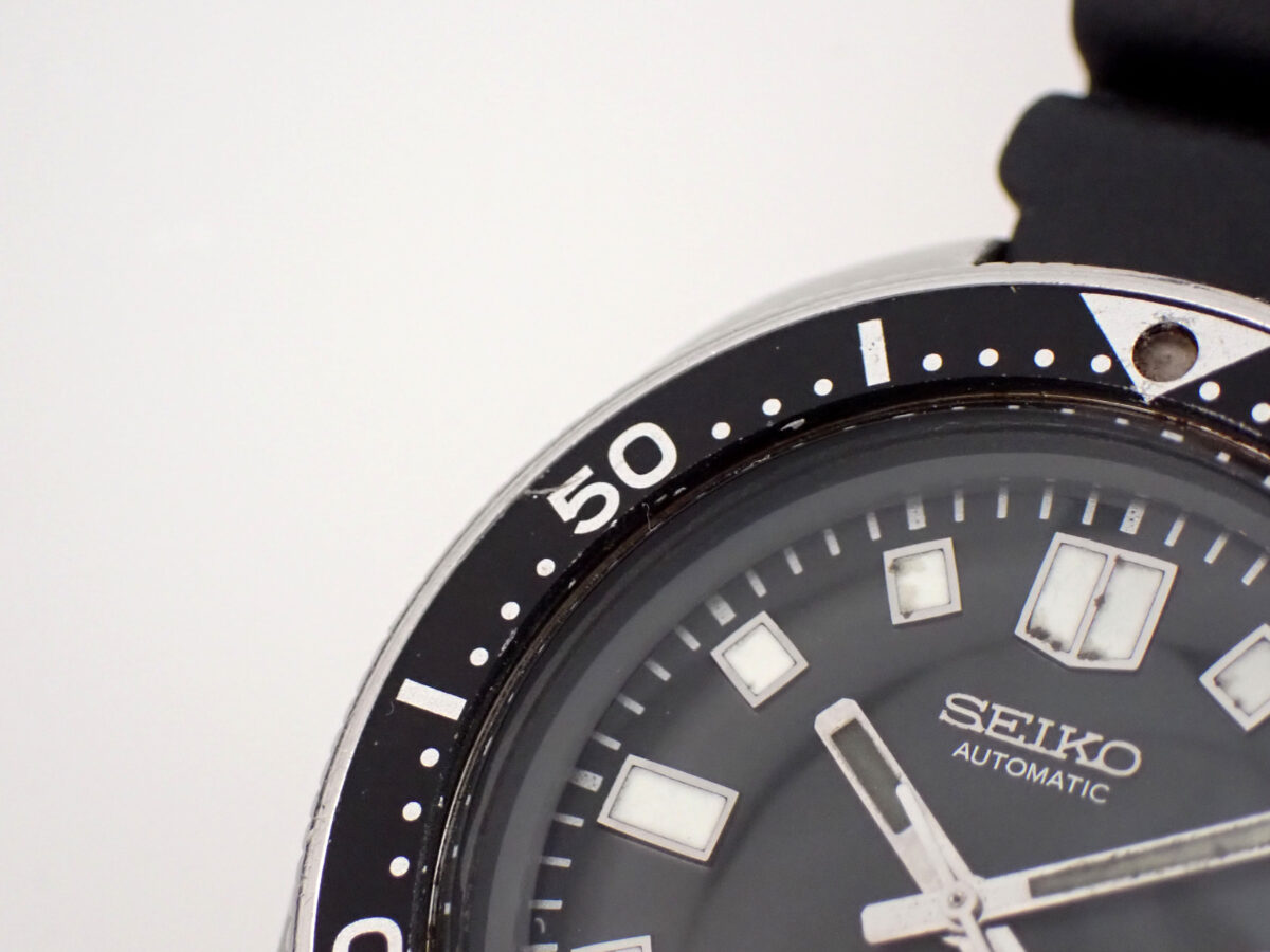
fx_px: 2825
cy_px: 476
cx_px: 635
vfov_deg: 19.1
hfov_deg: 25.3
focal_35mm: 77
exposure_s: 1/80
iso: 1250
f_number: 4.1
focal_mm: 13.65
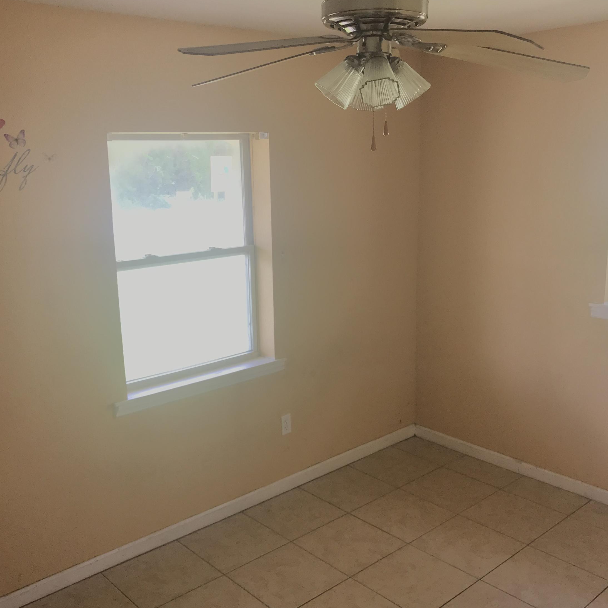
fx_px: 676
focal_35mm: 34
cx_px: 293
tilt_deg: -12.0
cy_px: 301
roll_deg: +1.4
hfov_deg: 48.4
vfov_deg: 48.4
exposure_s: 1/120
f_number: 1.8
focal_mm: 3.99
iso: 25
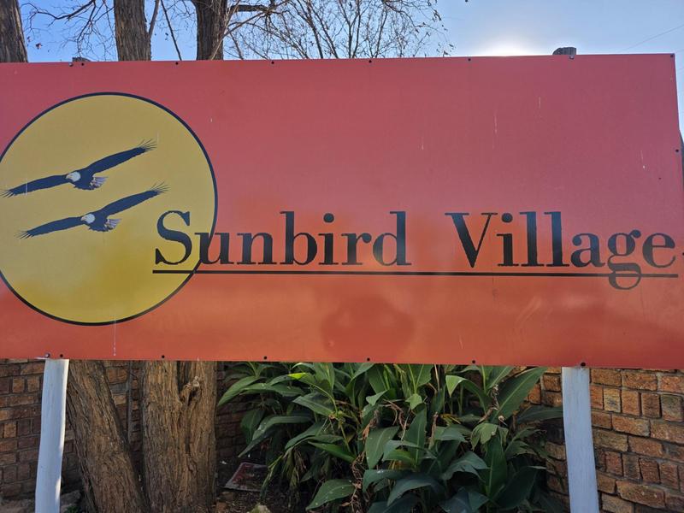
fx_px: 454
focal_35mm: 23
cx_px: 342
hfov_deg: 73.9
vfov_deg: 58.9
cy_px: 256
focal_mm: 6.3
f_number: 1.7
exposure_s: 1/4237
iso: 80
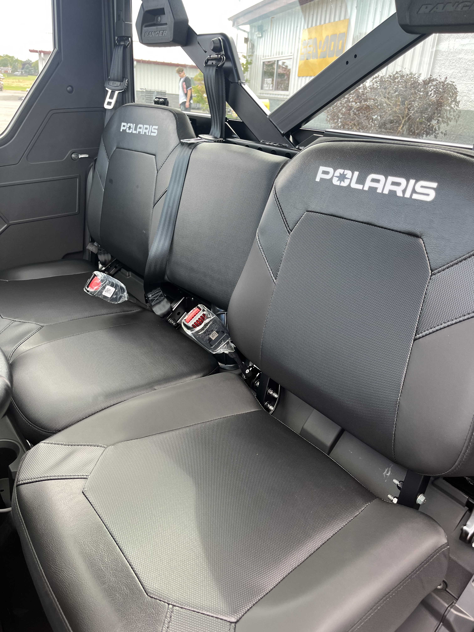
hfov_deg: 53.1
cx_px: 237
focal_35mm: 26
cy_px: 316
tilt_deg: -24.7
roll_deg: -3.4
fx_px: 475
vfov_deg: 67.3
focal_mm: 5.1
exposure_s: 1/122
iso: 40
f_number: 1.6
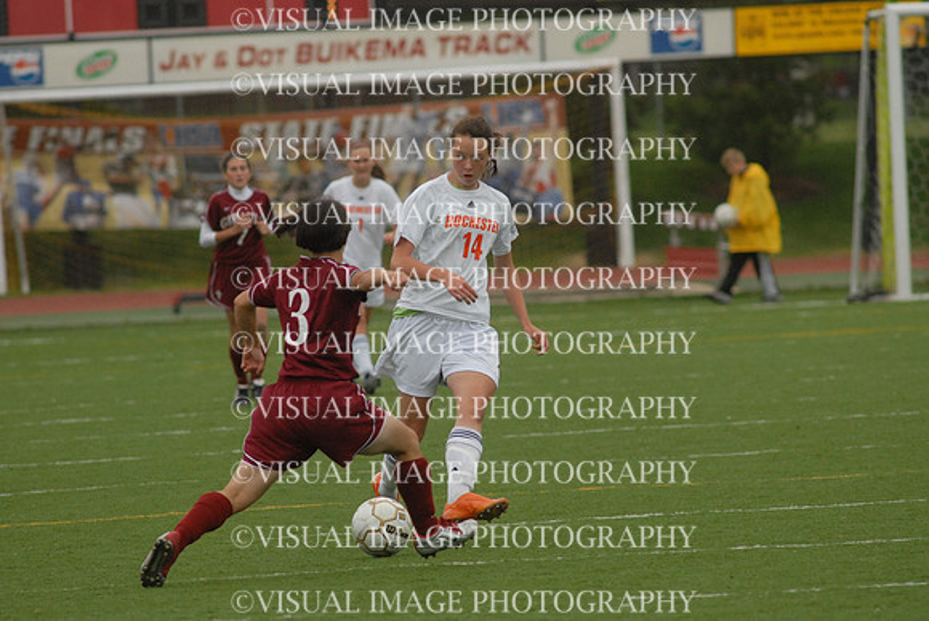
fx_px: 11624
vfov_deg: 3.1
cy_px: 310
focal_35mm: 450
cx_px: 464
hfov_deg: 4.6
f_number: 5.6
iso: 800
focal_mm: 300
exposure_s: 1/2000
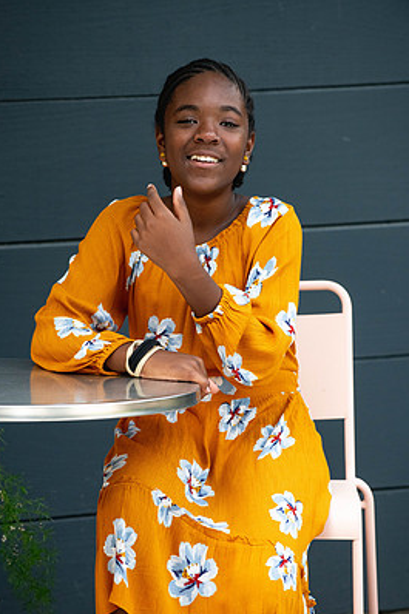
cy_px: 344
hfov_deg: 6.1
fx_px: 3854
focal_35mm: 226
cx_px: 199
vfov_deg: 9.1
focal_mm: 200
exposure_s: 1/1000
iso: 1250
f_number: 5.6
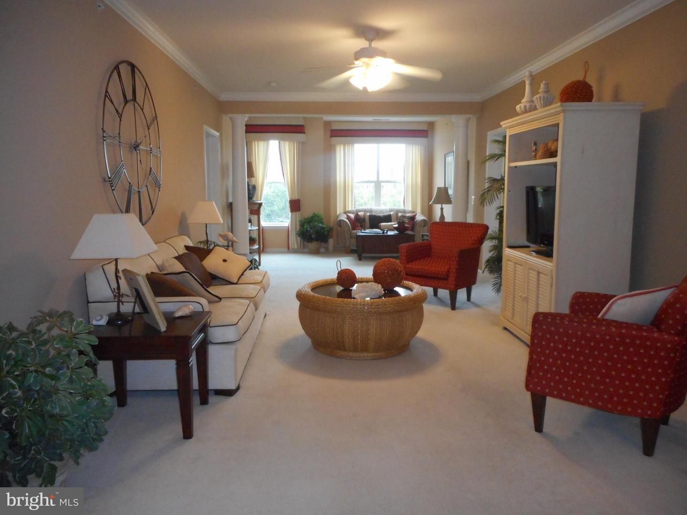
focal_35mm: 25
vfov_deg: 54.9
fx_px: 496
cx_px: 344
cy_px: 258
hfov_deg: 69.4
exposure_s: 1/25
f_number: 3.7
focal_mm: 4.5
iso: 400
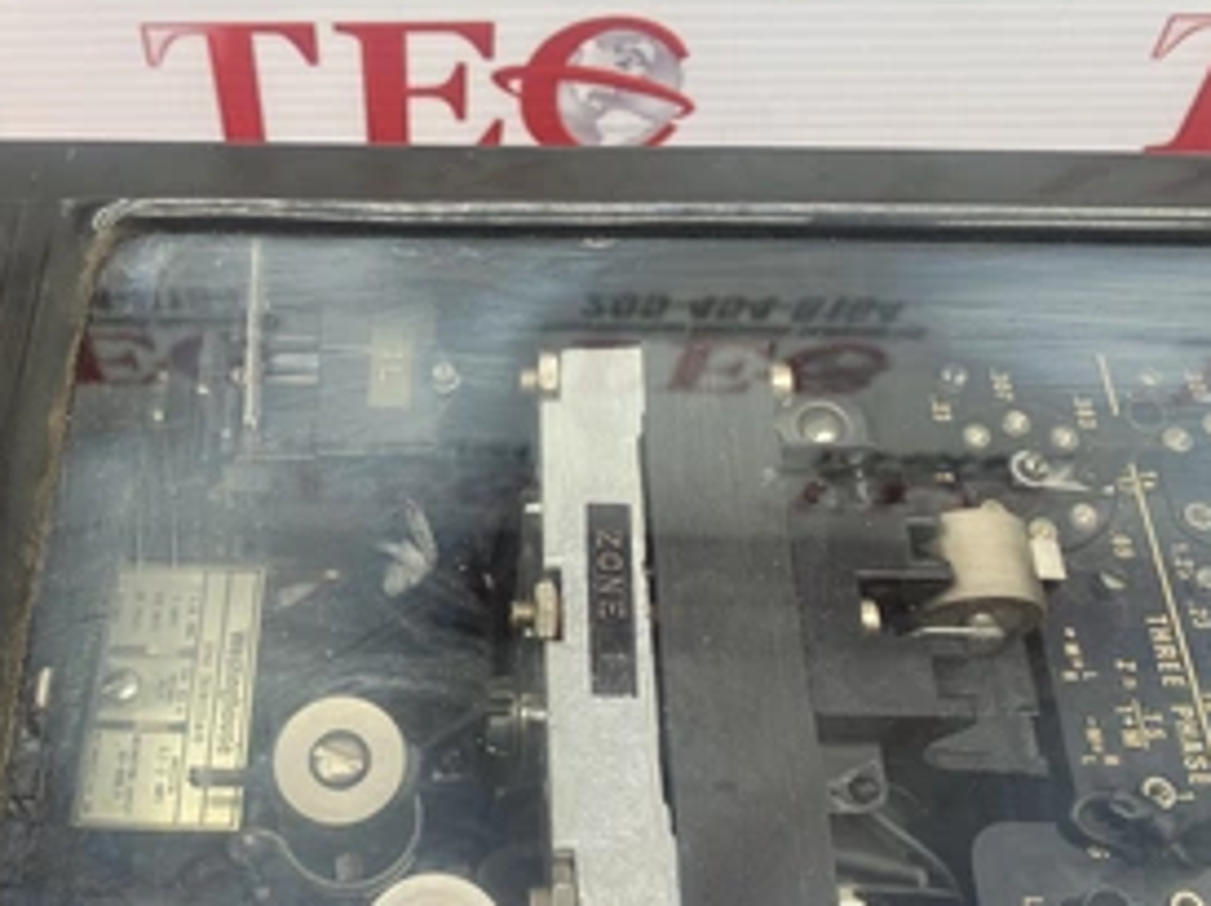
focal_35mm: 38
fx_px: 1328
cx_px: 438
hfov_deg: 48.4
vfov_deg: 37.6
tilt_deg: -60.8
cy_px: 491
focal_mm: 4.25
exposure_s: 1/122
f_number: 1.8
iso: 50
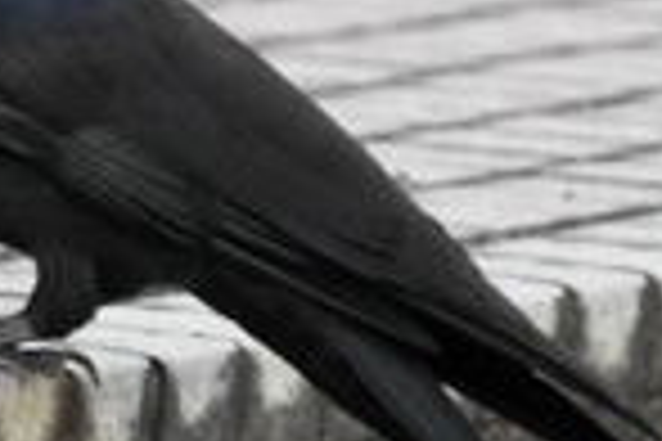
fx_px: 38393
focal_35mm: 2088
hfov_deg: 1.0
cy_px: 299
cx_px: -937
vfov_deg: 0.7
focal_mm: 300
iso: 640
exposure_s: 1/320
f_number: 5.6
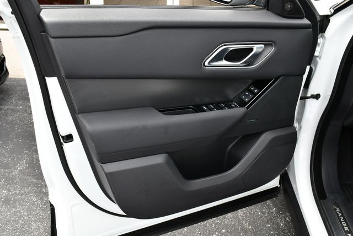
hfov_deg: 53.1
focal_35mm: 36
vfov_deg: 36.9
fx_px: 353
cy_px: 118
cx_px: 176
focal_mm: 18
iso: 320
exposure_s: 1/250
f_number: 5.6
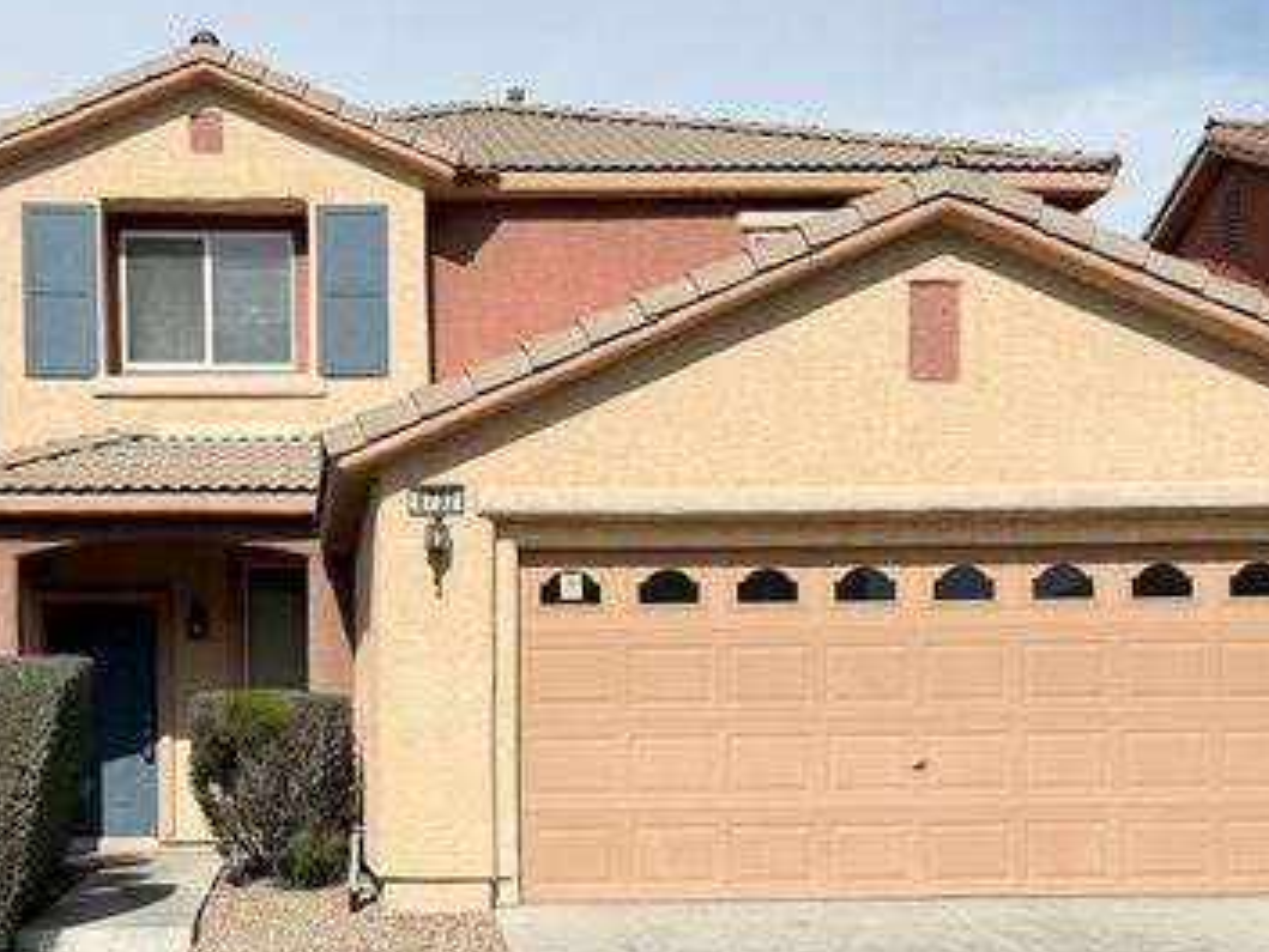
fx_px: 1247
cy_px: 458
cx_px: 690
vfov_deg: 41.8
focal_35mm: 34
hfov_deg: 53.9
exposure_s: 1/9091
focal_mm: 6.76
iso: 80
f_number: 1.78
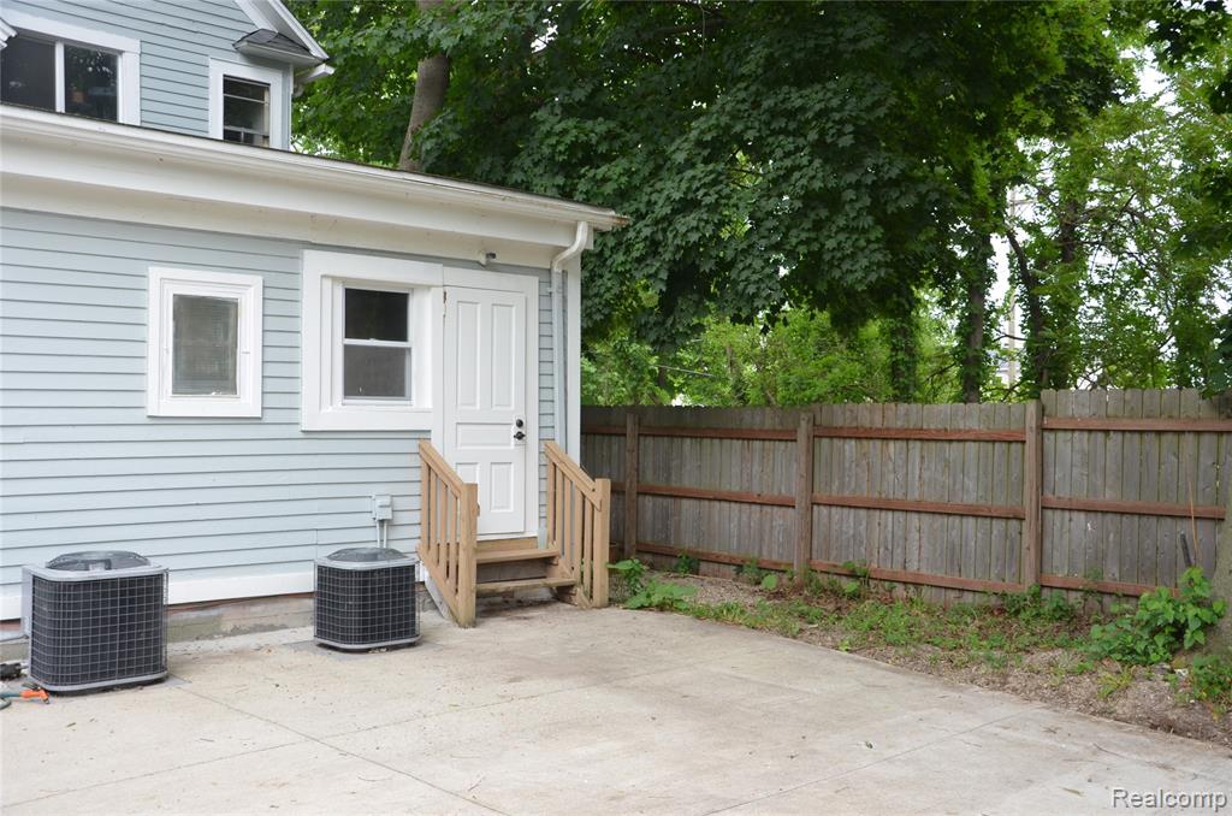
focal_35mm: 38
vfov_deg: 35.3
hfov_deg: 51.4
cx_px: 616
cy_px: 408
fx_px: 1281
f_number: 6.3
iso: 200
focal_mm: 25
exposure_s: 1/160
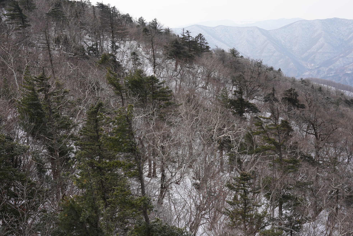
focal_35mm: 49
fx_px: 481
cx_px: 176
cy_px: 116
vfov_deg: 27.5
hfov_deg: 40.3
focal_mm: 48
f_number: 9
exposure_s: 1/100
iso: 100
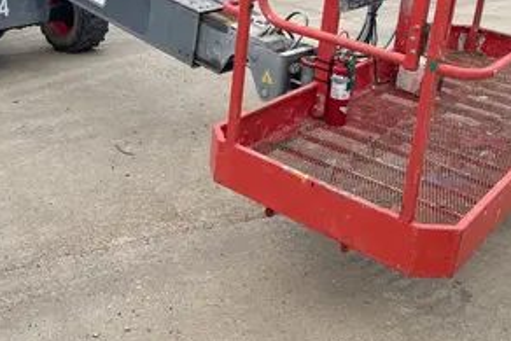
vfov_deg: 25.9
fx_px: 724
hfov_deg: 38.6
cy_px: 52
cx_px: 184
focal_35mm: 51
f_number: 1.6
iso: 32
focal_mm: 4.2
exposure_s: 1/698
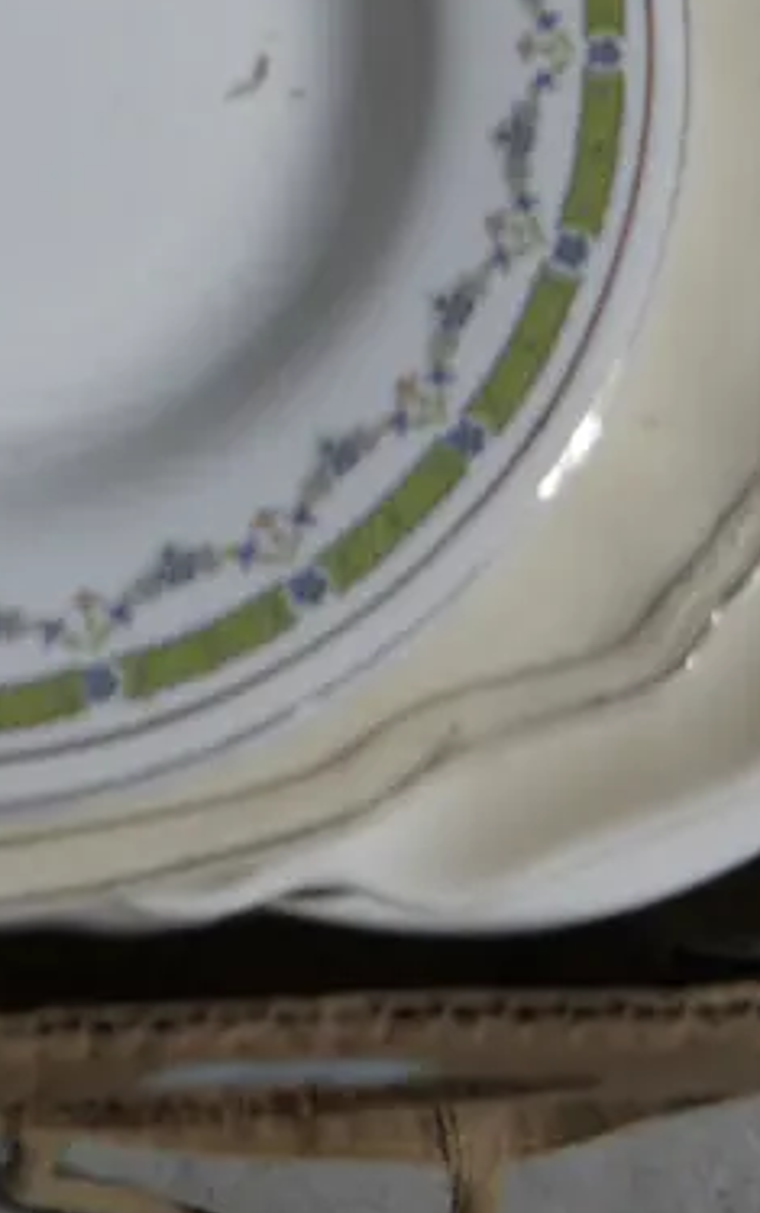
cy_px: -430
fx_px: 2679
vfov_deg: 22.4
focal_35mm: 81
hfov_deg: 15.9
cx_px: 19
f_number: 3.5
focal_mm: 14
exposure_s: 1/125
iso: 200
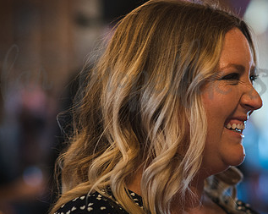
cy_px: 75
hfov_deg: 13.2
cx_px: 152
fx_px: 1157
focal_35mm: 146
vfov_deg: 10.6
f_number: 2
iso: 1600
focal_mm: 85
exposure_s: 1/200
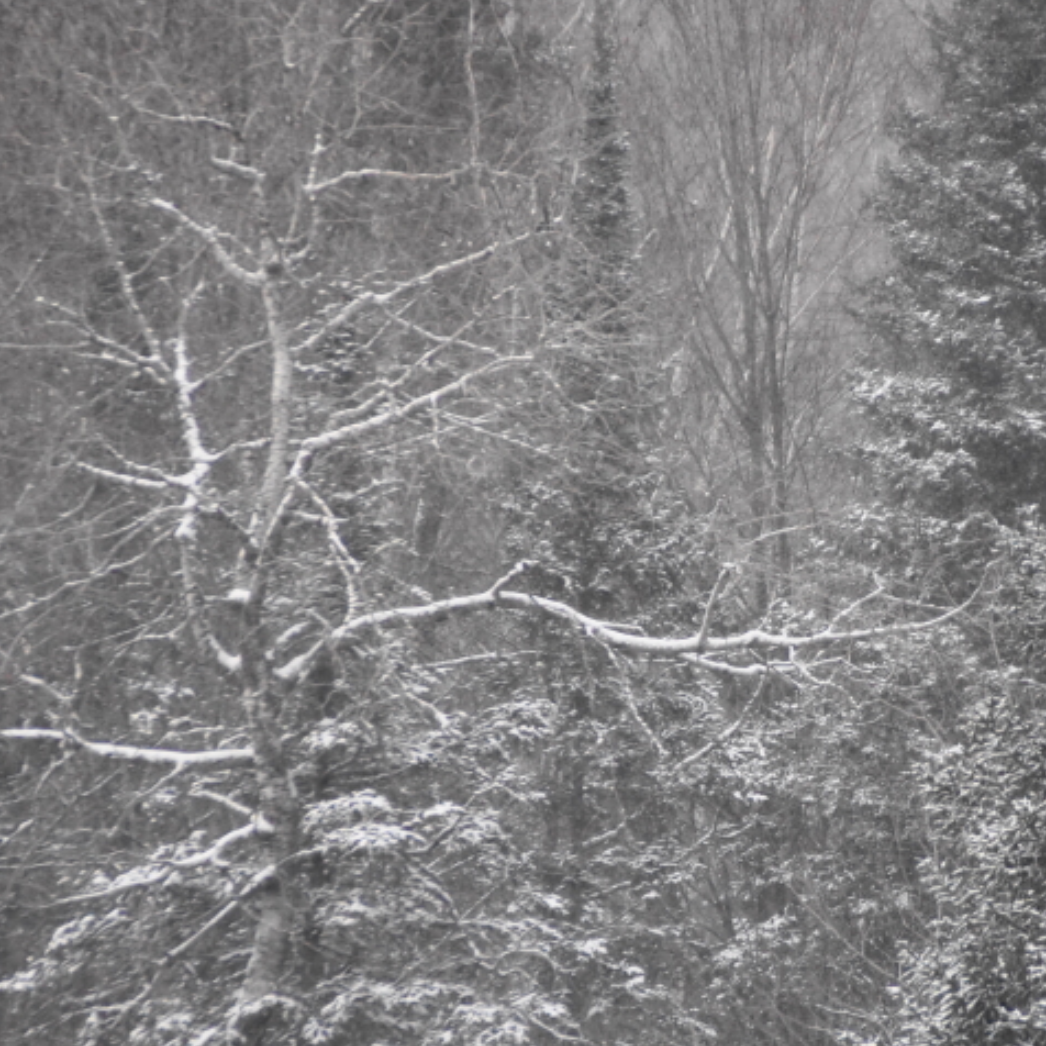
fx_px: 22871
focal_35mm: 669
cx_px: 766
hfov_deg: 2.6
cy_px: 646
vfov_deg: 2.6
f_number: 6.3
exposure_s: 1/400
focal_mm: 250
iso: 500
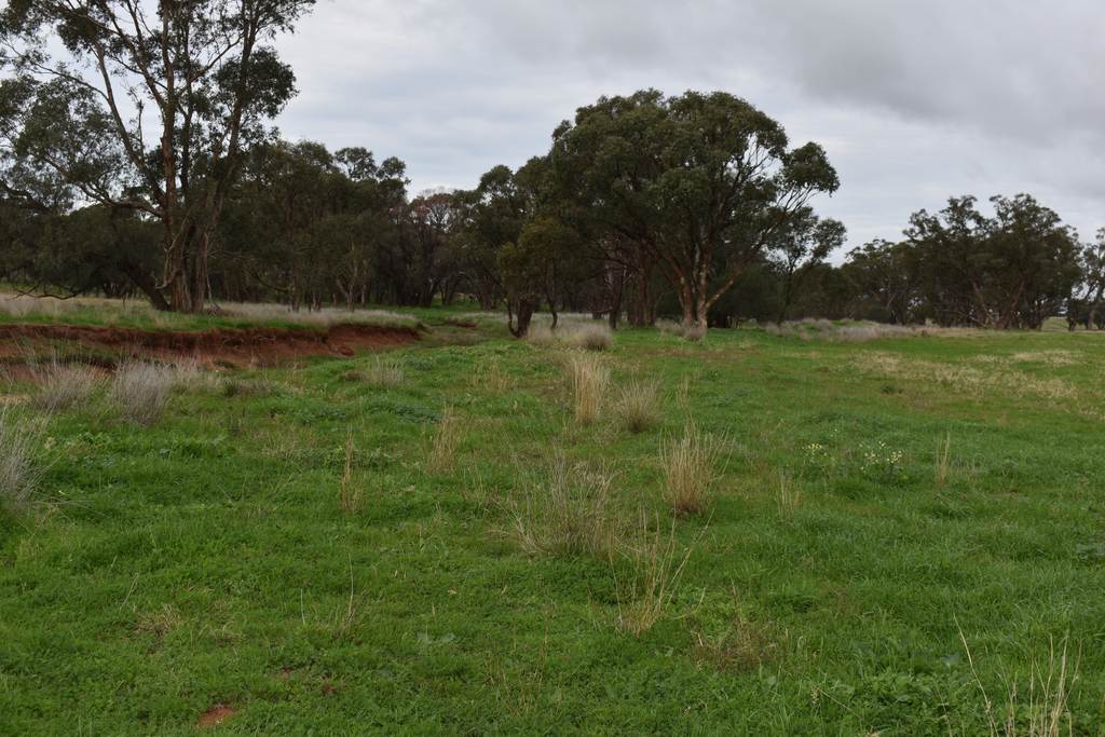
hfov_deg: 45.0
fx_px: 1335
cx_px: 552
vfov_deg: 30.9
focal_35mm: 44
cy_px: 368
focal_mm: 29
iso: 100
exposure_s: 1/125
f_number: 5.6
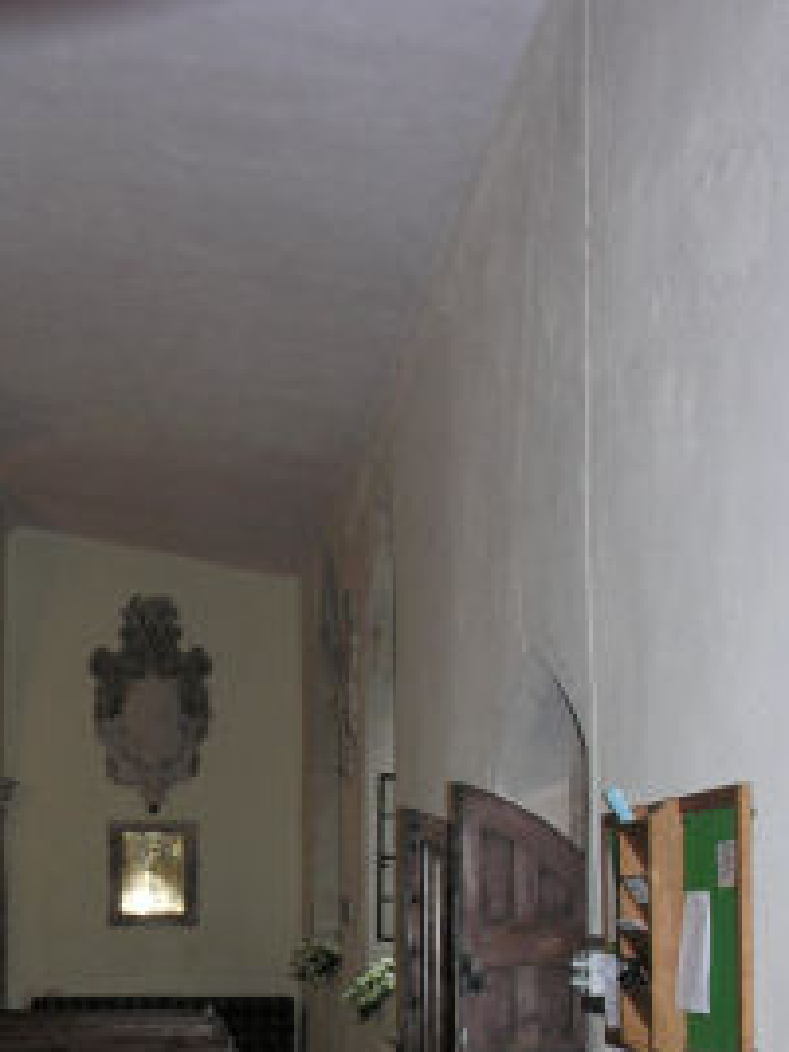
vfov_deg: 31.1
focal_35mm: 60
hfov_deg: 24.0
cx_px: 132
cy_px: 895
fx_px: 1823
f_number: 2.8
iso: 101
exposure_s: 1/60.1
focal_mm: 8.9
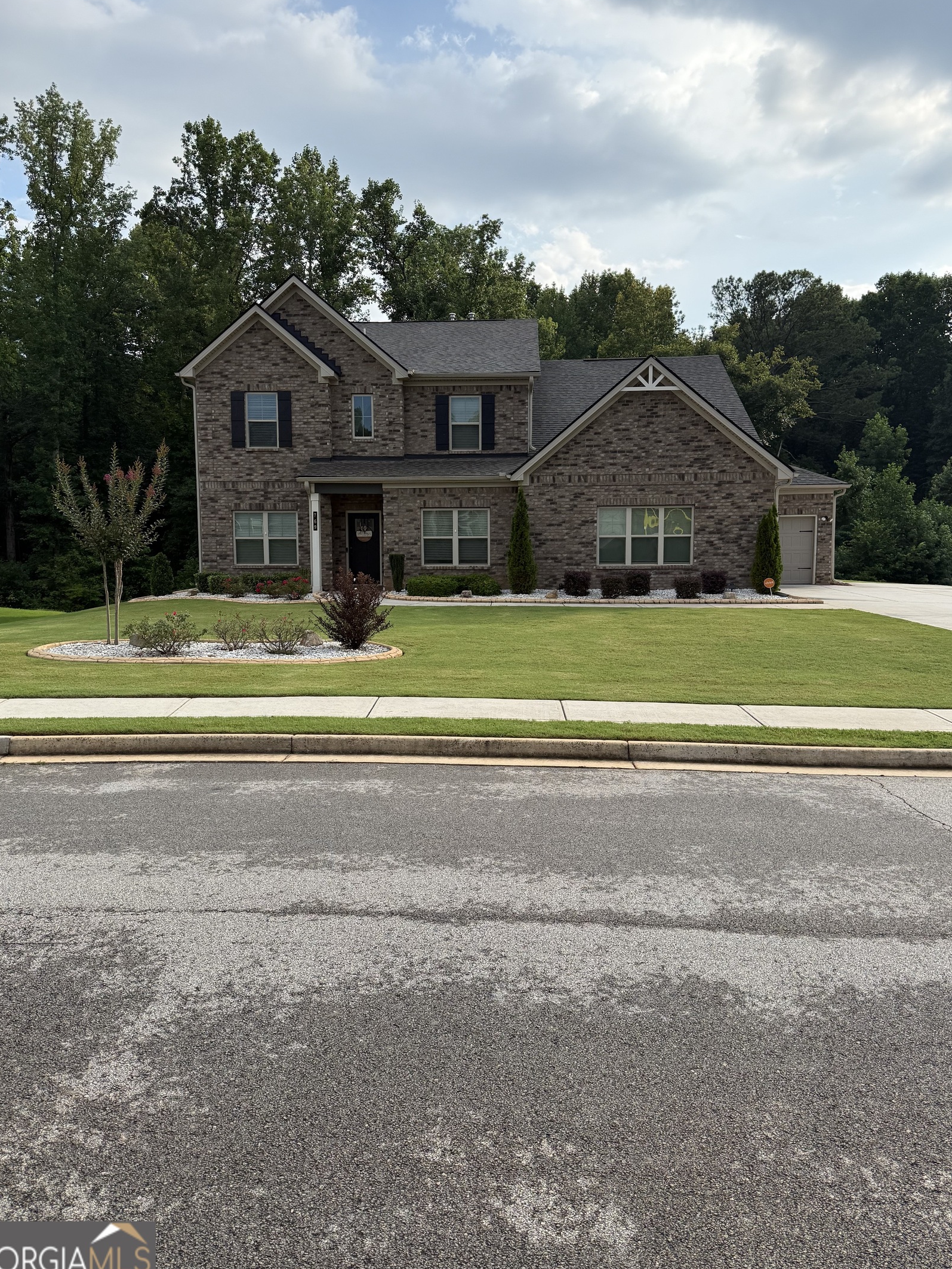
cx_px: 466
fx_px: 953
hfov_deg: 53.1
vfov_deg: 67.3
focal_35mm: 26
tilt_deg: -2.6
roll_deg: -0.3
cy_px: 603
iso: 100
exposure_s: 1/3425
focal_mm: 6.76
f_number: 1.78
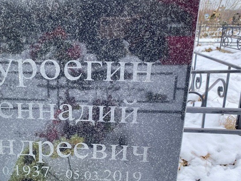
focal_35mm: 38
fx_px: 265
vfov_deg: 37.7
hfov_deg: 48.0
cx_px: 78
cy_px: 99
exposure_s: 1/122
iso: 50
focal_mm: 4.25
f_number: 1.8
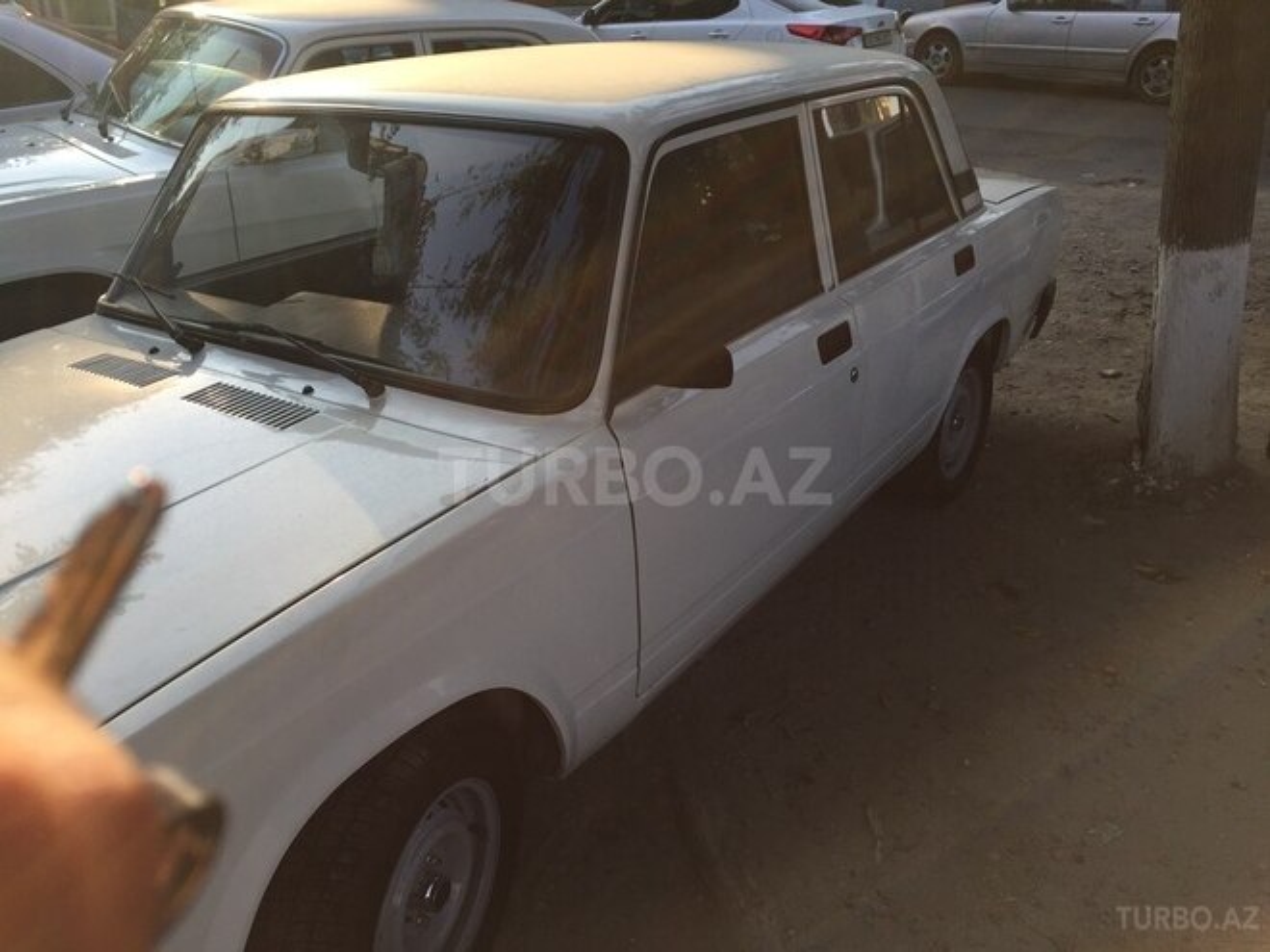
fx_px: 1064
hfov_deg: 61.7
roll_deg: -2.7
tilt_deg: -26.2
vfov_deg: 48.2
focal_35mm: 29
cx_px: 635
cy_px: 476
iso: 32
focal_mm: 4.15
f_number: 2.2
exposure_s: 1/648
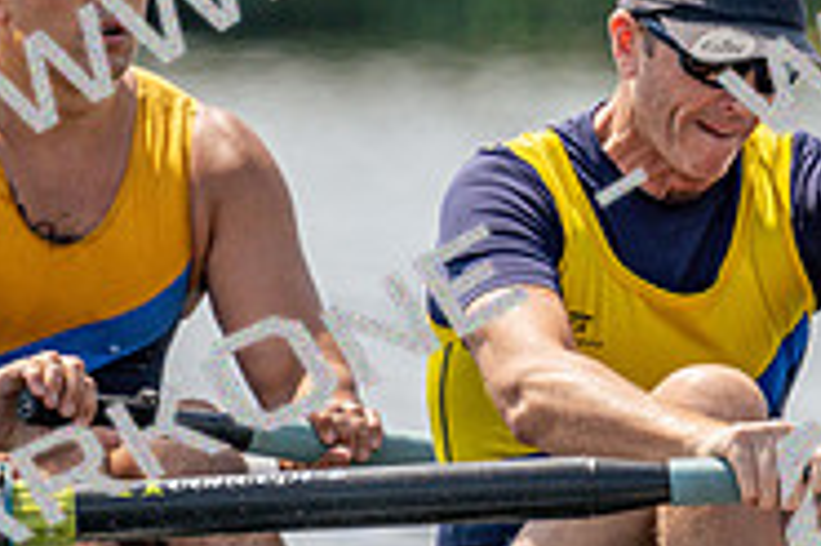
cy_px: 211
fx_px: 42972
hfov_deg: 1.1
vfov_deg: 0.7
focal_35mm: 1886
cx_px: 395
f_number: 6.3
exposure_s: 1/2000
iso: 500
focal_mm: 600
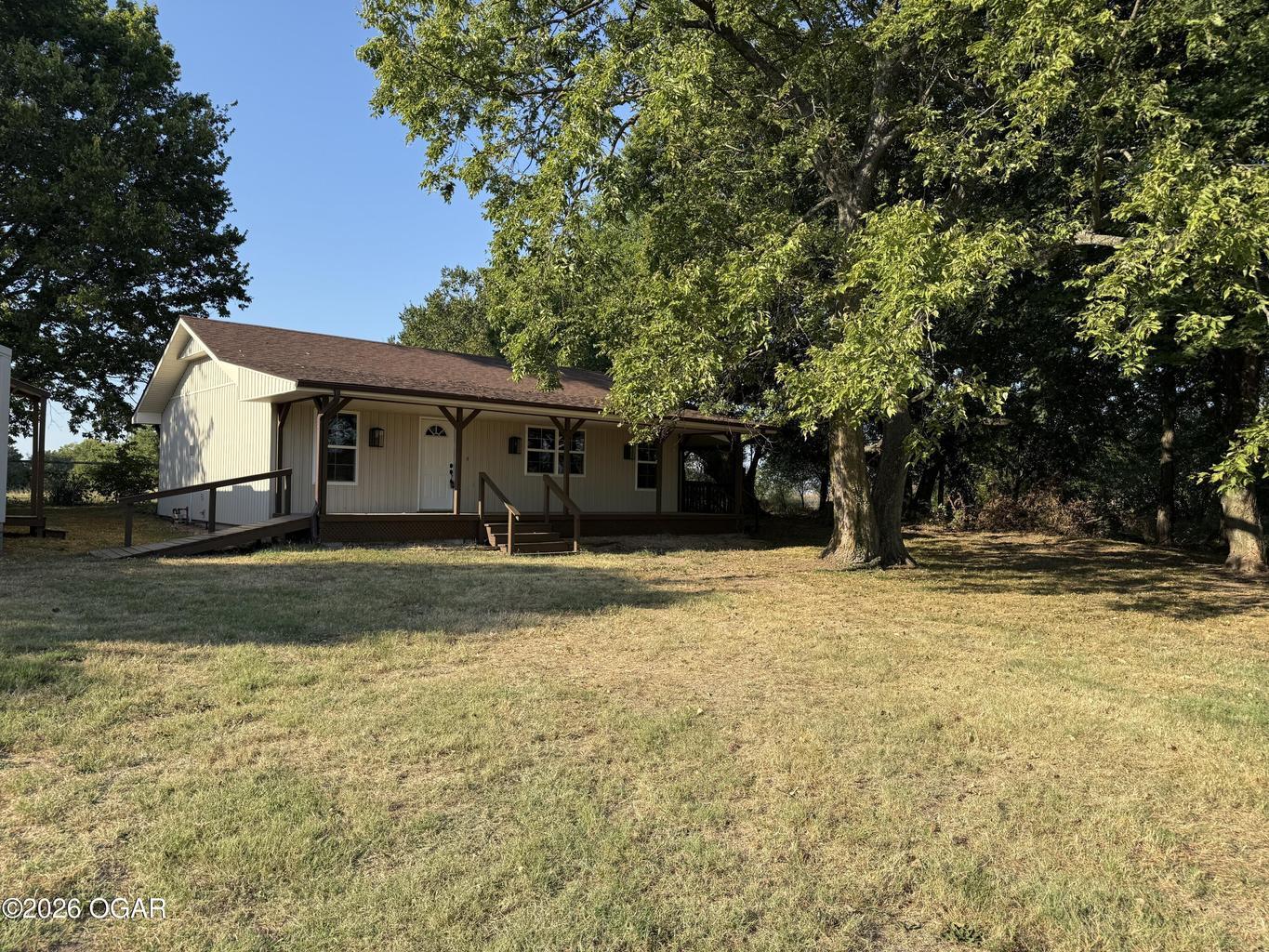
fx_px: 880
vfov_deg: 56.8
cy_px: 476
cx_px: 634
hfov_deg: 71.6
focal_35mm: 24
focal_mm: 6.76
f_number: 1.78
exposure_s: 1/2370
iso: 80
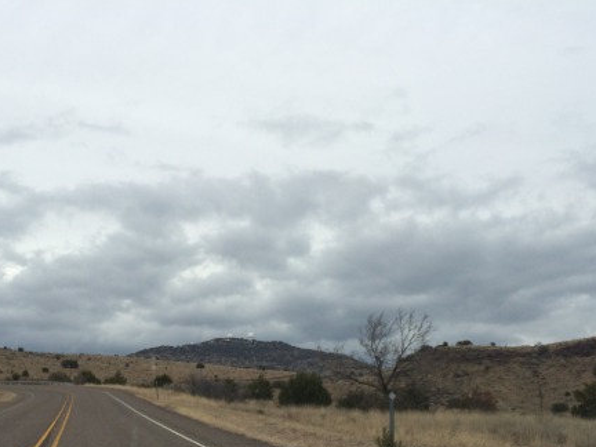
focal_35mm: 43
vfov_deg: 33.0
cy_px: 330
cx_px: 257
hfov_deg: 43.7
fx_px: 740
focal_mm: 4.15
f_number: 2.2
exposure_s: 1/477
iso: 32
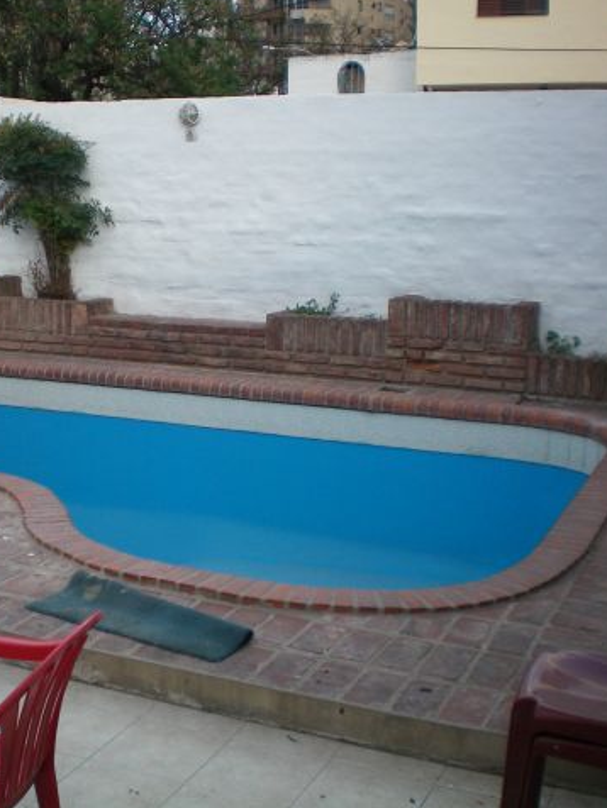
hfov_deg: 27.8
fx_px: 1215
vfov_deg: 36.8
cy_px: 400
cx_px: 179
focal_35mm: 52
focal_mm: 6.3
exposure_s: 1/250
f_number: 3.1
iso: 64
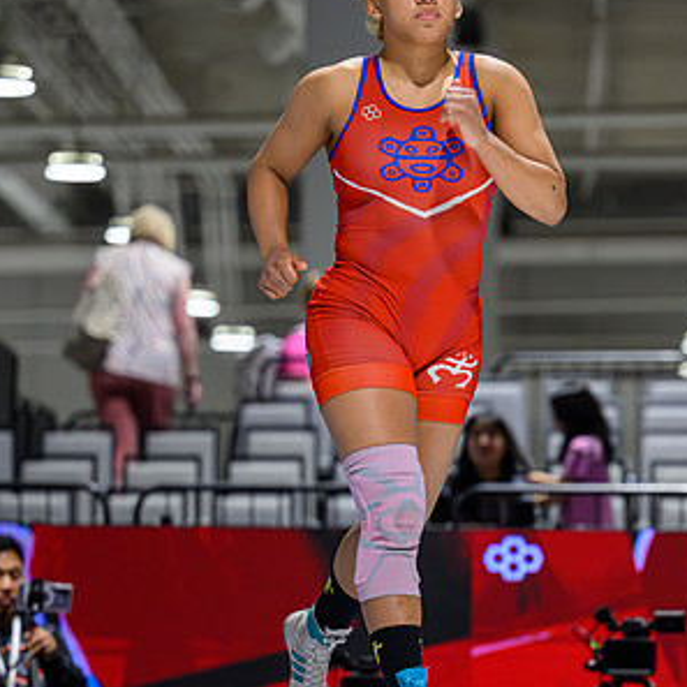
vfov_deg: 7.6
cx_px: 416
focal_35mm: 230
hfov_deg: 7.6
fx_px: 5164
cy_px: 463
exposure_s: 1/400
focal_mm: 110
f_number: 2.8
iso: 5600
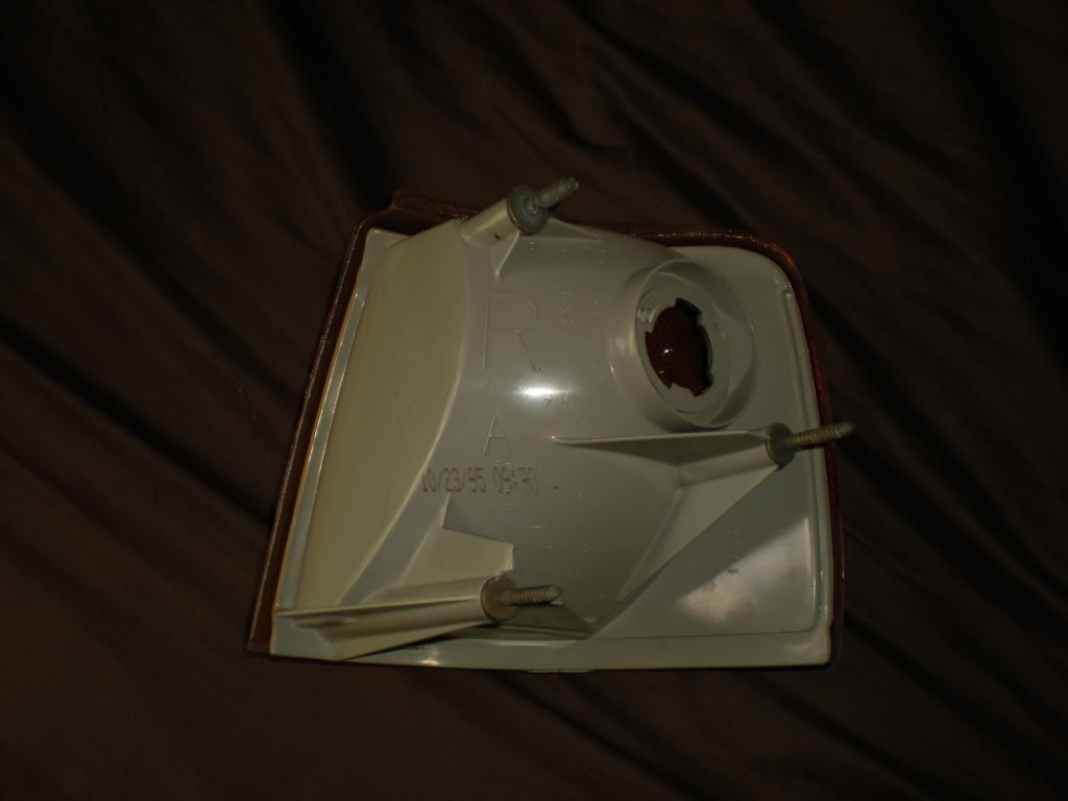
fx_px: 1172
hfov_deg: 49.0
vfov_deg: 37.7
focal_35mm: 38
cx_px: 534
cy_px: 400
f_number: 3.1
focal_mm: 6.3
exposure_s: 1/30
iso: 64
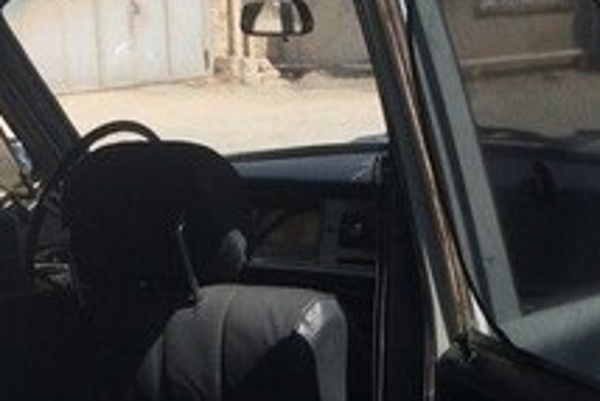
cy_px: 590
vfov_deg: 13.9
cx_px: 258
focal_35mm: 93
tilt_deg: -24.2
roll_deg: -3.2
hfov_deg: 21.9
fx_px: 1551
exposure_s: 1/1466
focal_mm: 4.15
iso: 32
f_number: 2.2
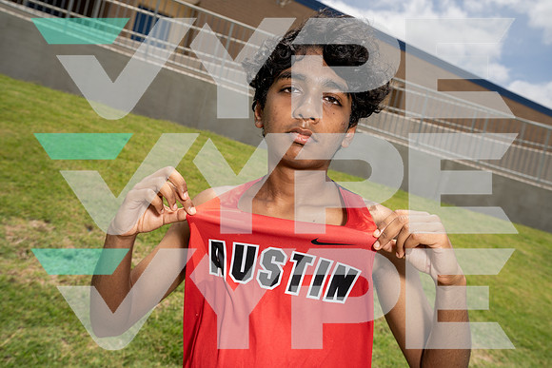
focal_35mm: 36
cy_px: 184
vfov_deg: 36.9
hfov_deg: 53.1
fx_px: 552
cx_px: 276
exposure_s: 1/250
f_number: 7.1
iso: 100
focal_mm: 36
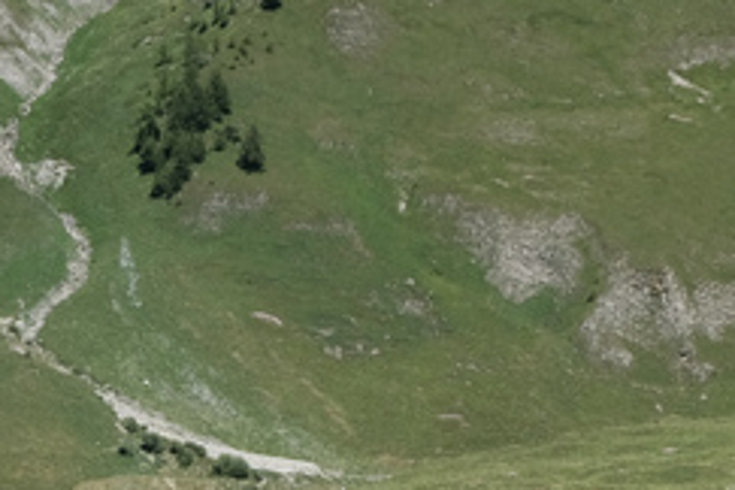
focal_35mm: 144
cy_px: 851
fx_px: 2940
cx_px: 1346
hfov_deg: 12.9
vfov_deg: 9.1
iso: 160
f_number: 8
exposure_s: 1/210
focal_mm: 23
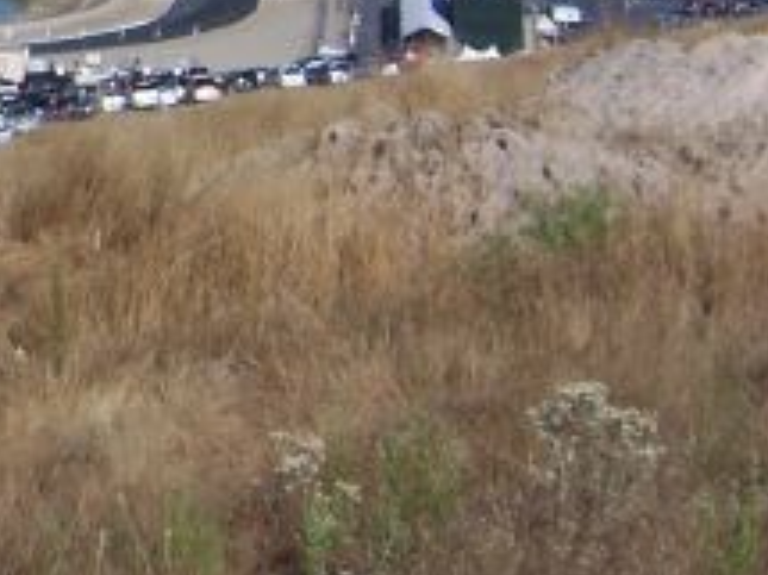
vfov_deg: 10.6
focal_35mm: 134
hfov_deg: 13.7
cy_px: -321
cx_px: -430
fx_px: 2971
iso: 80
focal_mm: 6.2
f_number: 4.5
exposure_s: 1/800
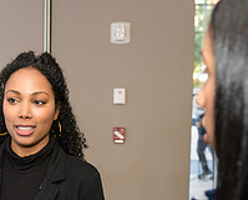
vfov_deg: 21.6
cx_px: 20
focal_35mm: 71
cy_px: 131
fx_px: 522
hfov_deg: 25.8
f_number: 3.2
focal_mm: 26
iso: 400
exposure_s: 1/125
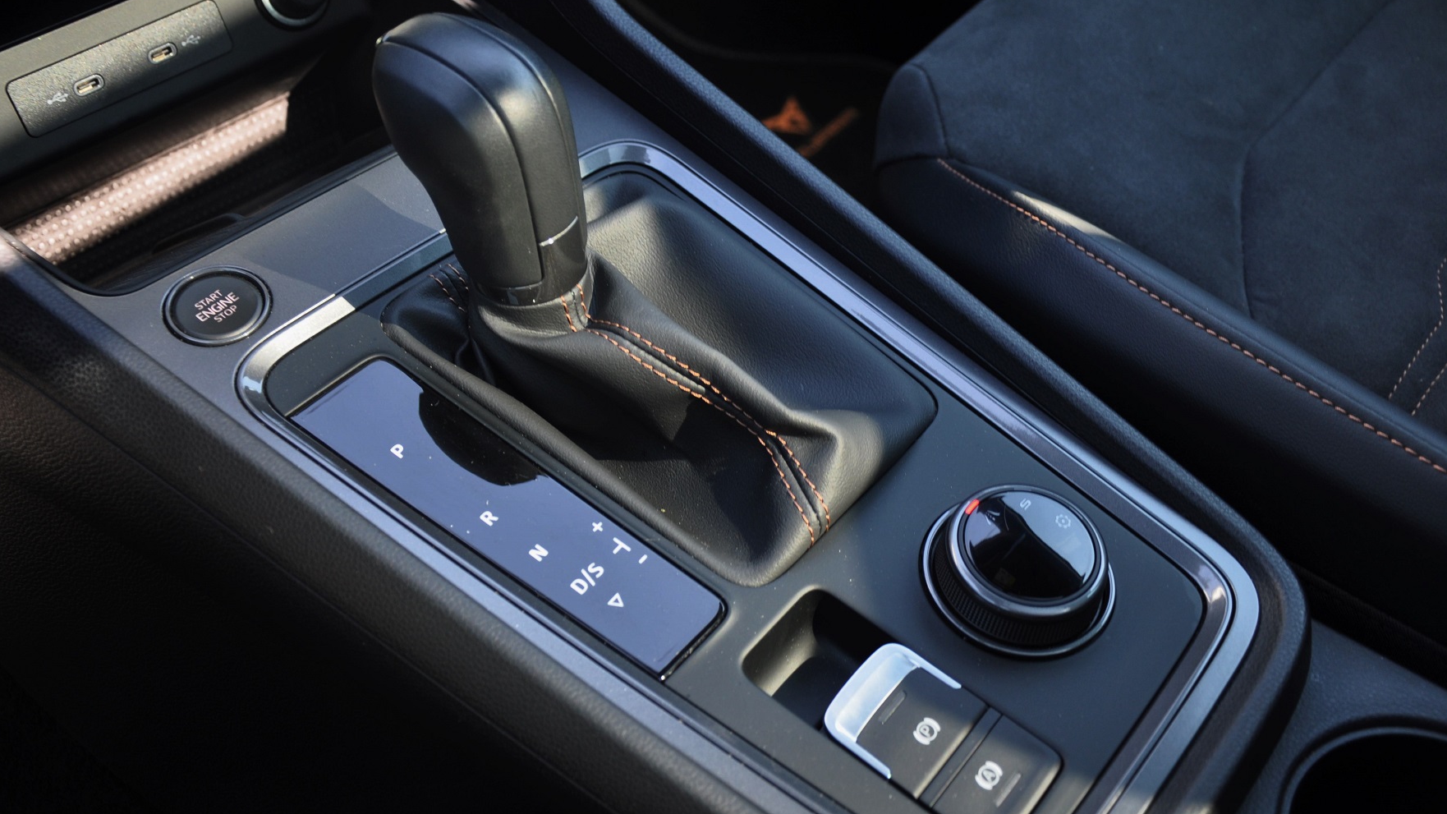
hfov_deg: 46.4
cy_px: 337
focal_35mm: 44
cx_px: 701
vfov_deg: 27.1
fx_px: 1688
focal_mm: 26
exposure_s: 1/50
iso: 250
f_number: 4
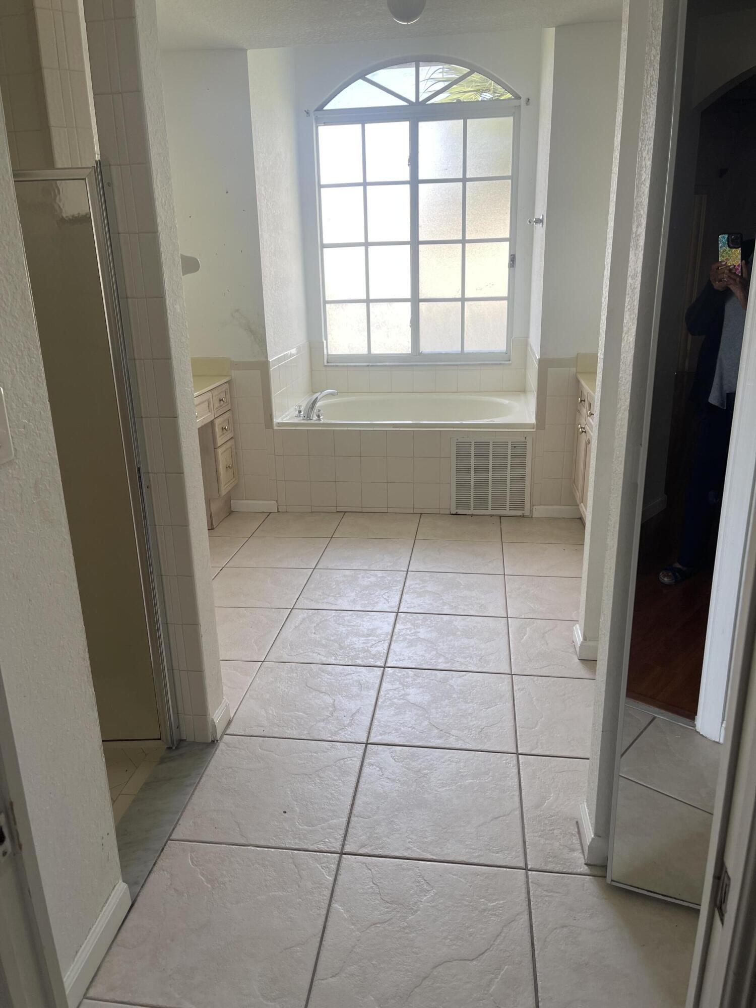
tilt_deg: -19.3
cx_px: 378
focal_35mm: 25
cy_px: 504
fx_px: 728
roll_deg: +2.1
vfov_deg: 69.4
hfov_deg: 54.9
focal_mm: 5.1
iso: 40
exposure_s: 1/121
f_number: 1.6
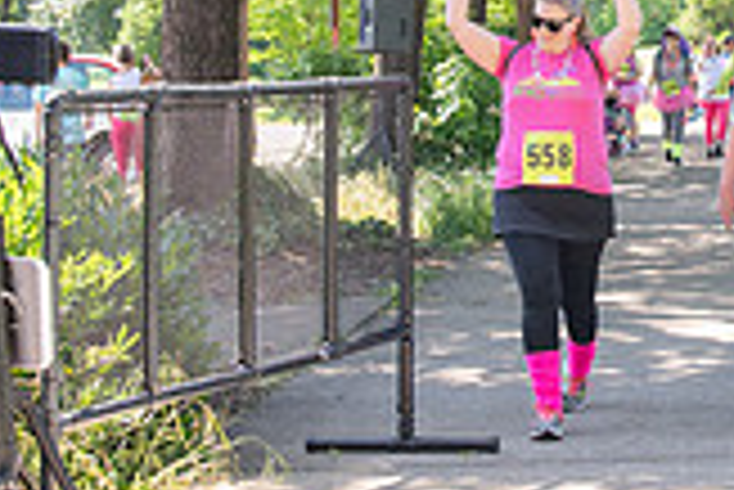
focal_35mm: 128
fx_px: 2612
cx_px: 711
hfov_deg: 15.7
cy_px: 58
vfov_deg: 10.7
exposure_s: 1/400
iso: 500
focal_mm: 24
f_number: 4
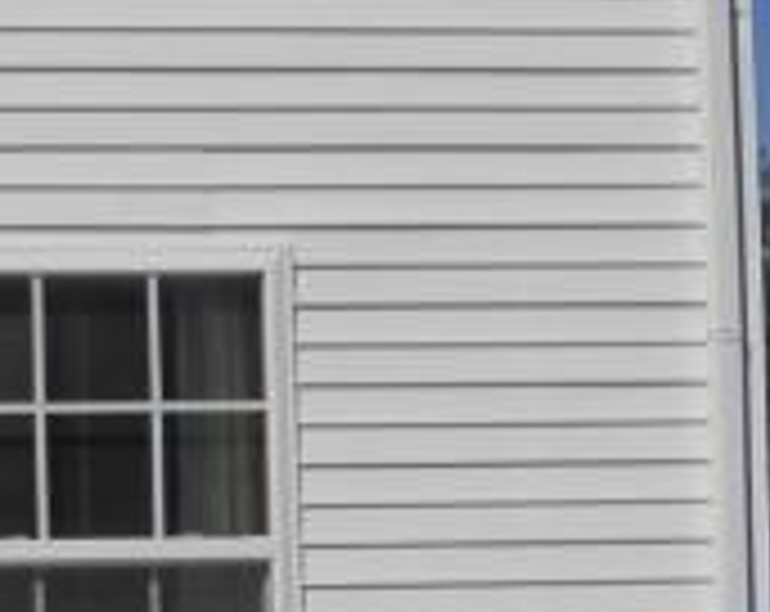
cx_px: -1022
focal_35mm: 211
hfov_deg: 8.5
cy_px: 603
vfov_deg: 7.3
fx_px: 4798
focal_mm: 6.4
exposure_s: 1/800
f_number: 6
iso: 80
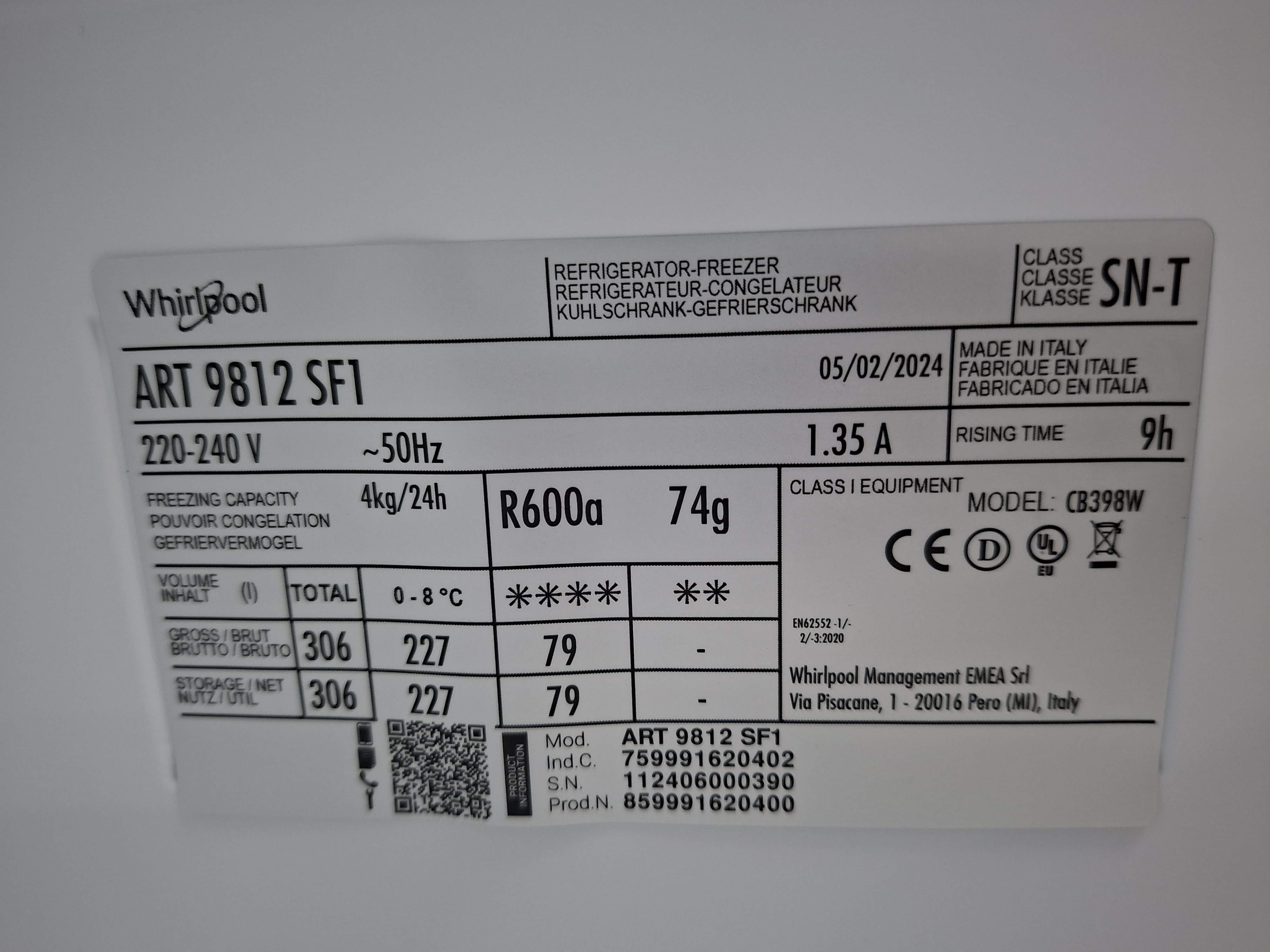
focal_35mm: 23
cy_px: 476
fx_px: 844
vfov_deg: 58.9
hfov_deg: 73.9
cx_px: 635
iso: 320
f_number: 1.8
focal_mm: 5.54
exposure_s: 1/50
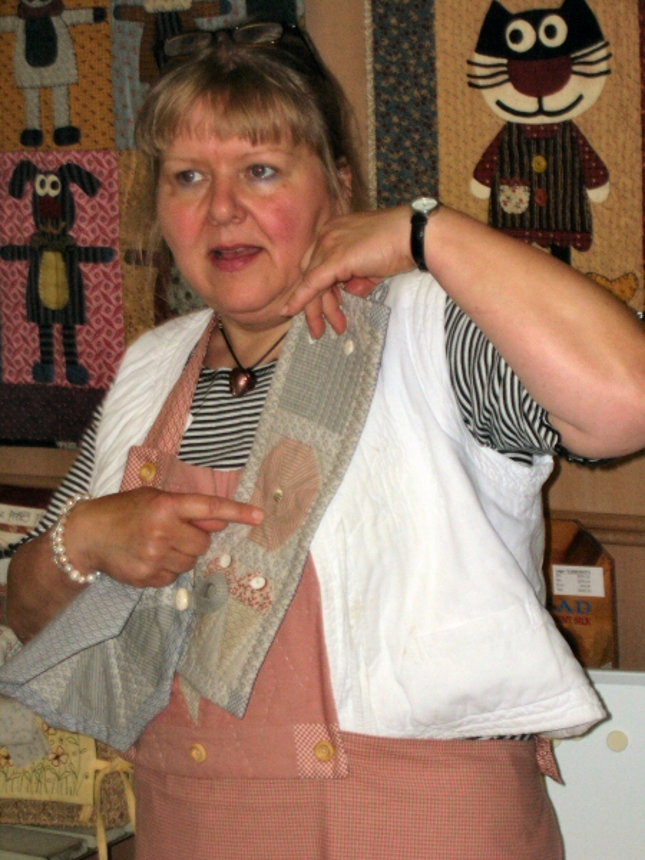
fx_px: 2534
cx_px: 322
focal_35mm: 102
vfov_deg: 19.3
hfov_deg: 14.5
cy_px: 430
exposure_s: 1/60.1
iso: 88
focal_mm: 17.1
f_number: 4.9
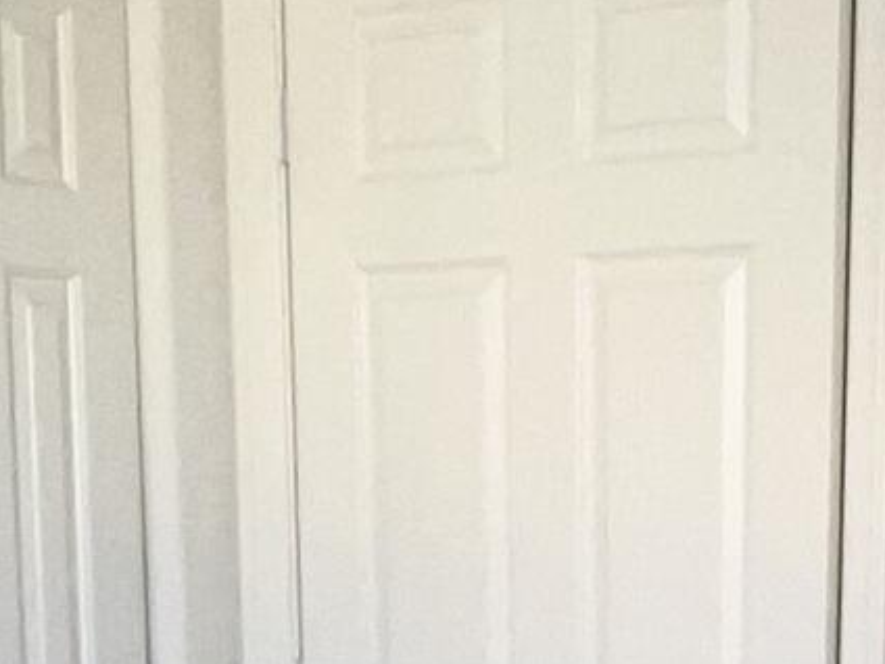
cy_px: 1034
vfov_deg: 14.8
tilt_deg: -14.1
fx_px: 2352
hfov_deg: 21.3
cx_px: 524
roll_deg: +0.6
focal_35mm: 92
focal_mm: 1.57
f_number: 1.8
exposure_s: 1/121
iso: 100
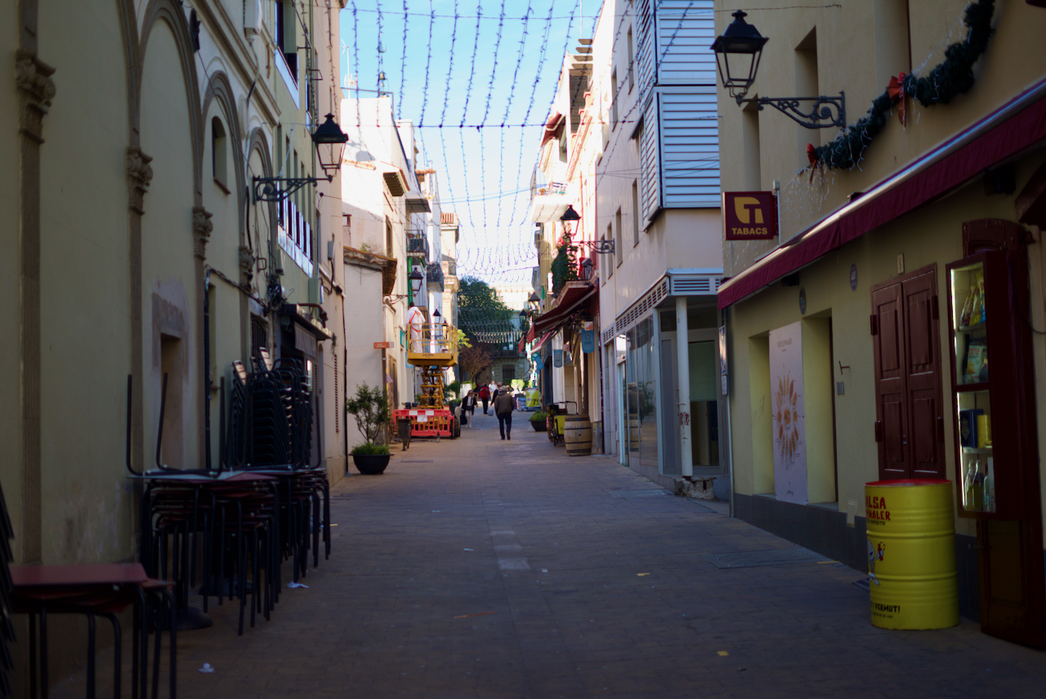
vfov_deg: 27.0
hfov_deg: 39.6
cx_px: 523
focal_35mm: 50
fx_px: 1454
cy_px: 350
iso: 50
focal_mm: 50
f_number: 1.8
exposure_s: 1/500
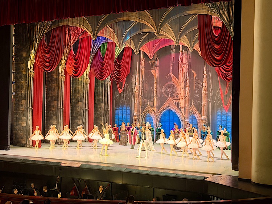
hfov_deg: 39.6
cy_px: 102
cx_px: 136
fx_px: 377
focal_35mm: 48
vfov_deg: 30.3
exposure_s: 1/25
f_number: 1.78
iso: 640
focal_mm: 6.76
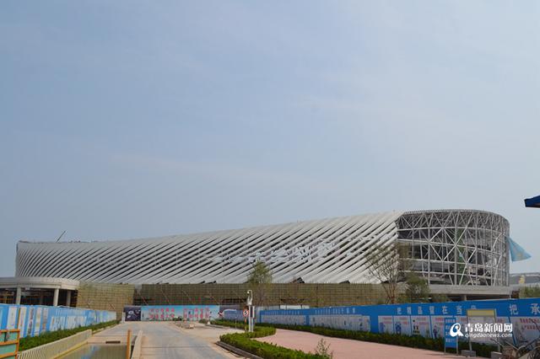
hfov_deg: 57.2
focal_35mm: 33
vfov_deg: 39.9
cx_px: 270
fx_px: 495
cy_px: 180
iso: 100
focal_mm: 22
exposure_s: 1/400
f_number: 10
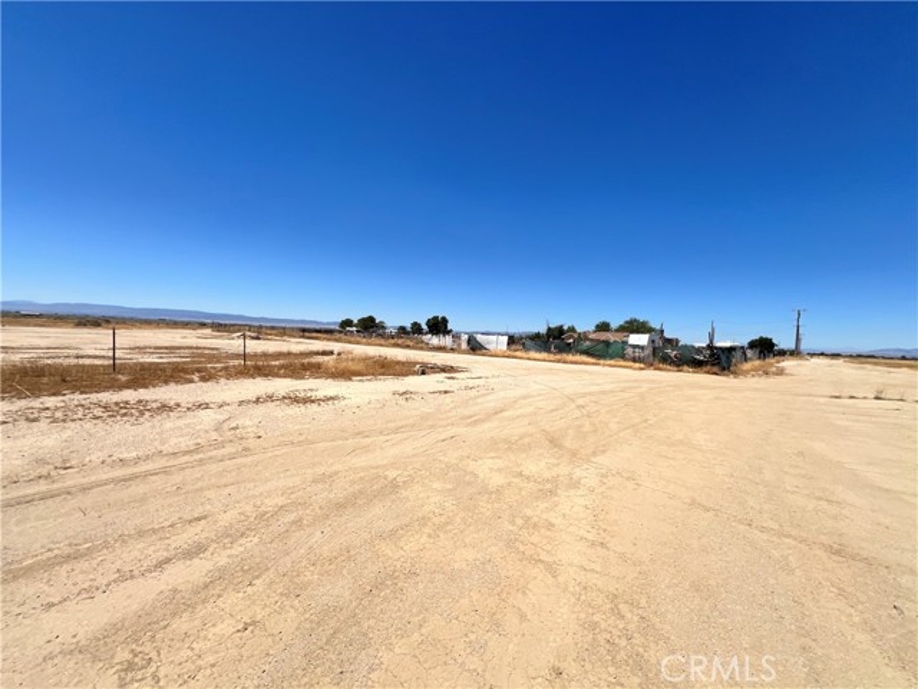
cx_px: 459
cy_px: 344
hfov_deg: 106.2
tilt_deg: -1.2
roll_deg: -3.6
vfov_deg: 89.9
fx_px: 345
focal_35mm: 13
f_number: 1.8
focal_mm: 1.57
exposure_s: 1/3650
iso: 32
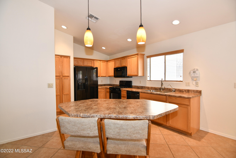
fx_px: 105
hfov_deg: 96.7
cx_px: 118
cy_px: 79
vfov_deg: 73.7
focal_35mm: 16
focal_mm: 11
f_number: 4.5
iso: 200
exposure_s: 1/80
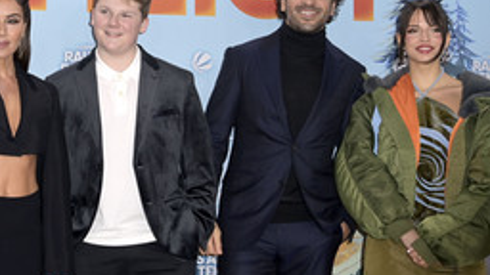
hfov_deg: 19.8
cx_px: 125
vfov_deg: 11.3
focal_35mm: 107
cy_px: 67
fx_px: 1390
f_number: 5.6
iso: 640
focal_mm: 58
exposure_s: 1/250
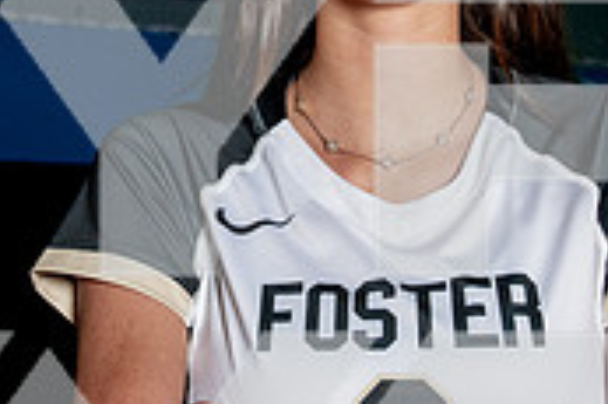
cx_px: 306
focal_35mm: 109
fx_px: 1839
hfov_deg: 18.8
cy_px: 93
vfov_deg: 12.5
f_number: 5.6
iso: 250
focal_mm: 32
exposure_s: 1/200
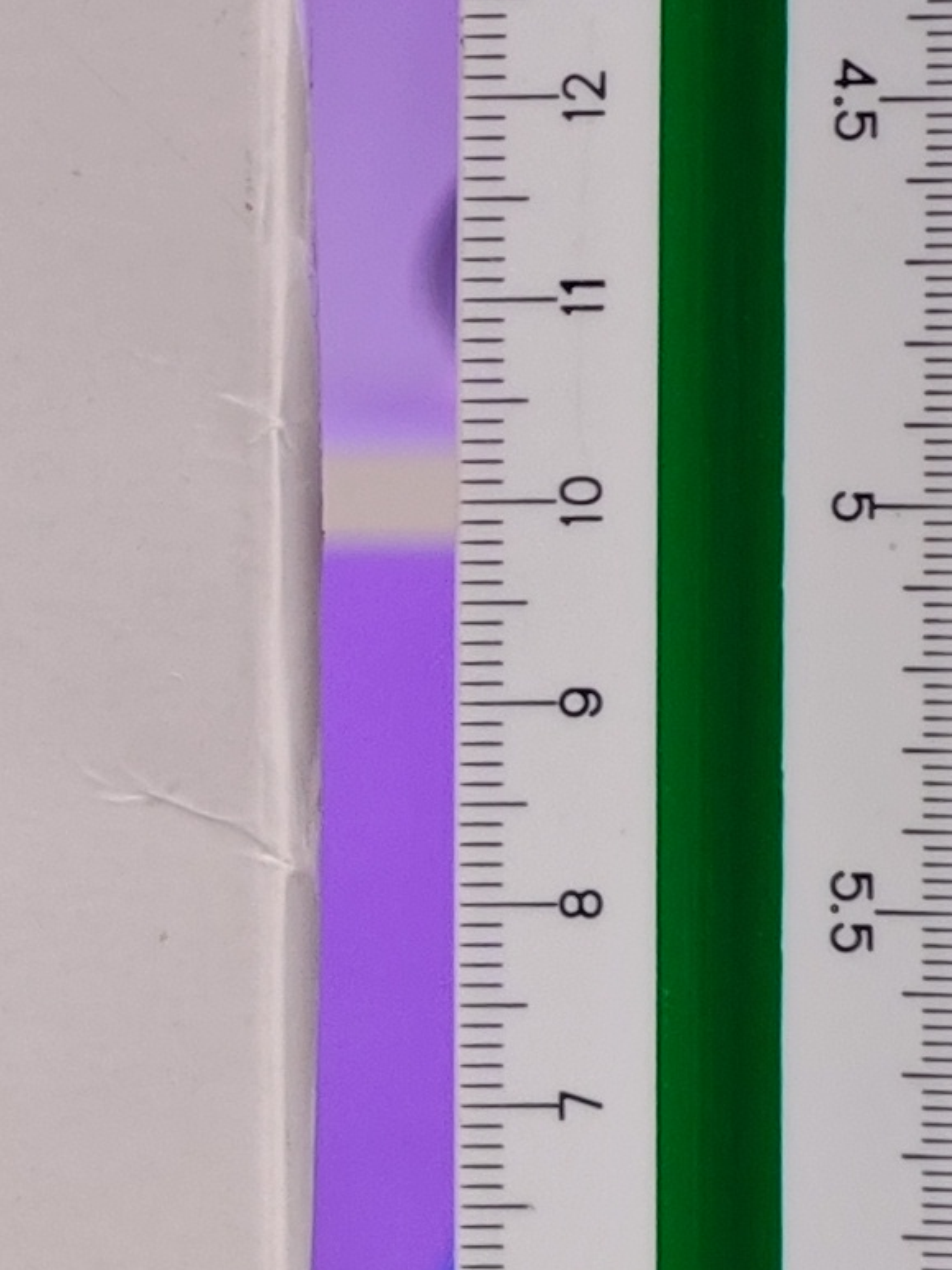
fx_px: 12404
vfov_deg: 5.9
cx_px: -947
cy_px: 762
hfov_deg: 4.3
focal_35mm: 338
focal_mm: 7.48
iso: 400
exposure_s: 1/16.8
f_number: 2.4
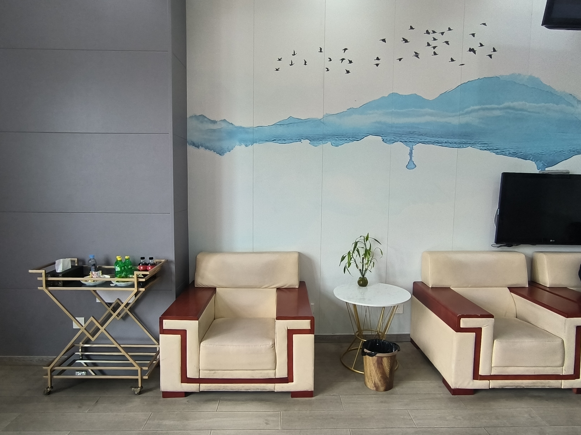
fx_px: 269
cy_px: 218
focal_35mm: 16
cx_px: 290
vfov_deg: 78.1
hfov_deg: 94.5
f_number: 2.2
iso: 284
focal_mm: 1.65
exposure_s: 1/50
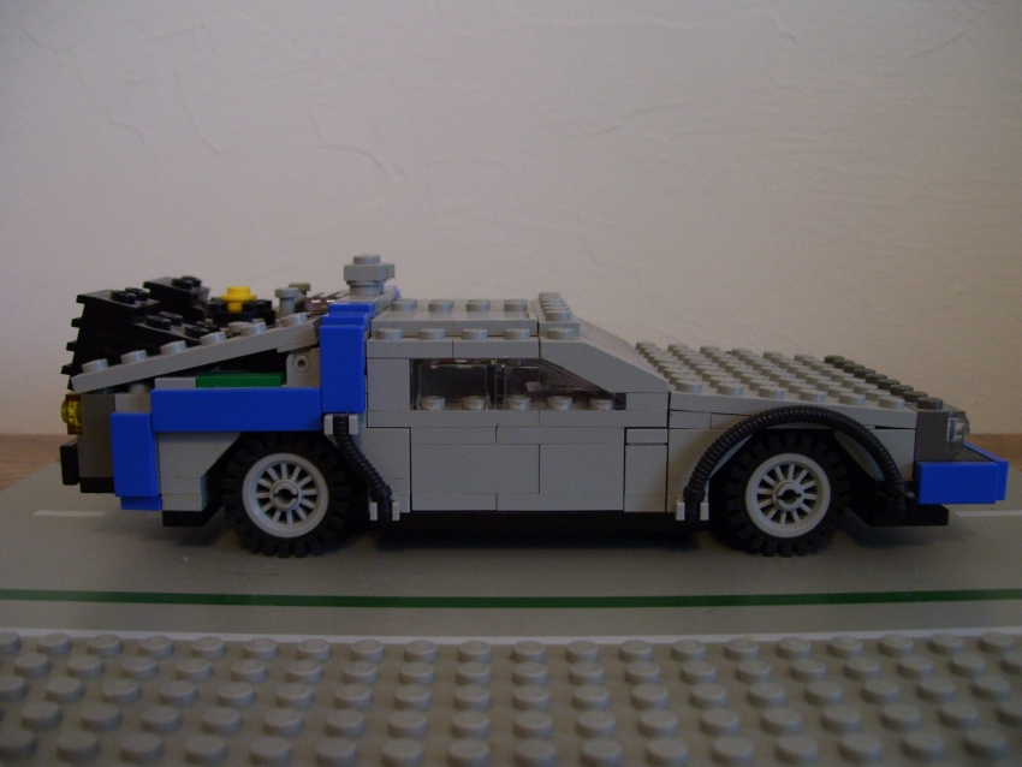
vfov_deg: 38.7
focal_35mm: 37
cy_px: 384
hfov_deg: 50.1
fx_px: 1093
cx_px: 511
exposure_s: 1/8
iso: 160
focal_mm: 6
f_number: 2.7
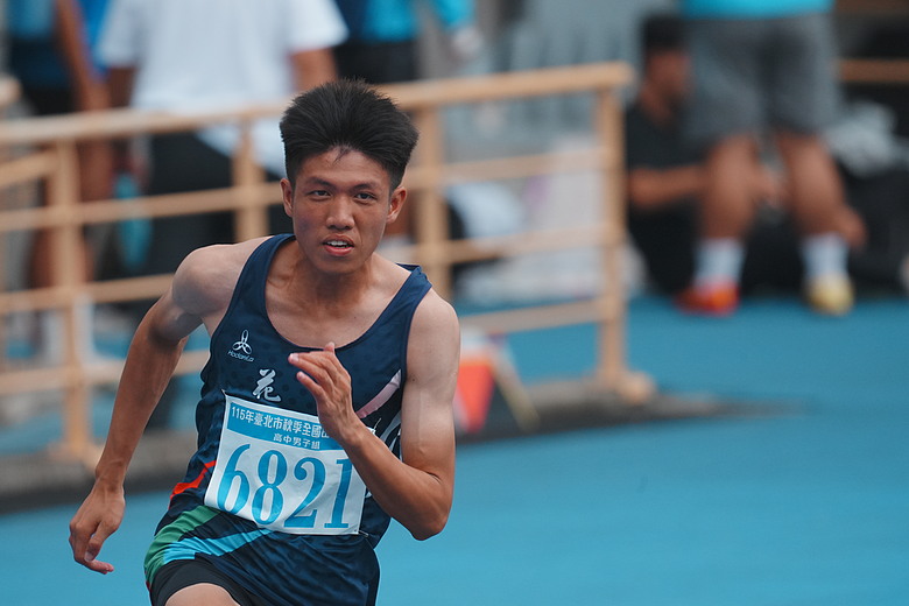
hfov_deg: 2.6
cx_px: 454
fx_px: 20198
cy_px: 303
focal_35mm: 800
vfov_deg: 1.7
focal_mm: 800
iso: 2500
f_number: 9
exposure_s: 1/1250
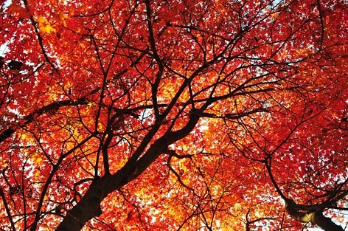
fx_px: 367
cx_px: 169
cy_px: 119
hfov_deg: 50.8
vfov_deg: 34.9
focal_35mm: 38
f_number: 8
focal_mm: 35
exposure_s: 1/160
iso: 250
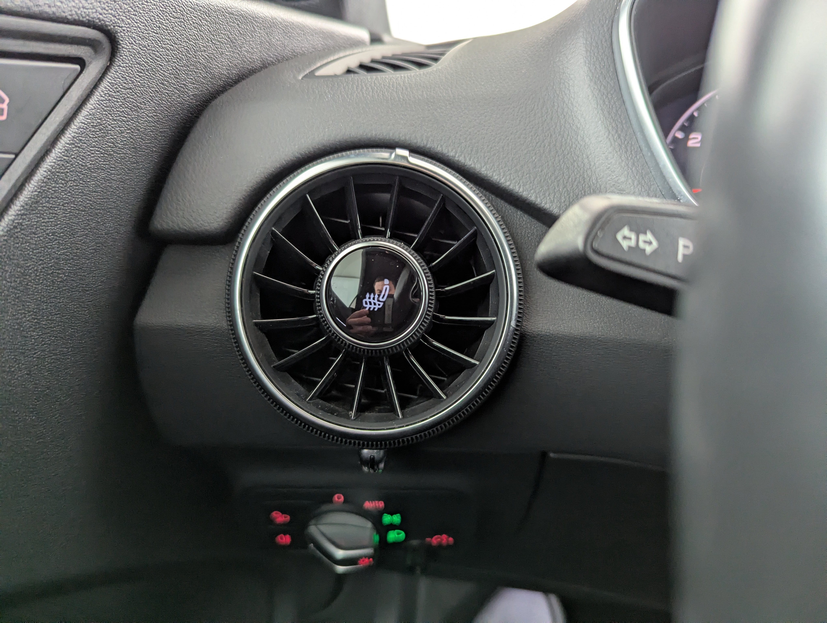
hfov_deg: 71.5
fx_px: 574
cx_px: 414
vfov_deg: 56.9
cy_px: 312
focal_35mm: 24
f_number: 1.85
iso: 610
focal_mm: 6.81
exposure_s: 1/138
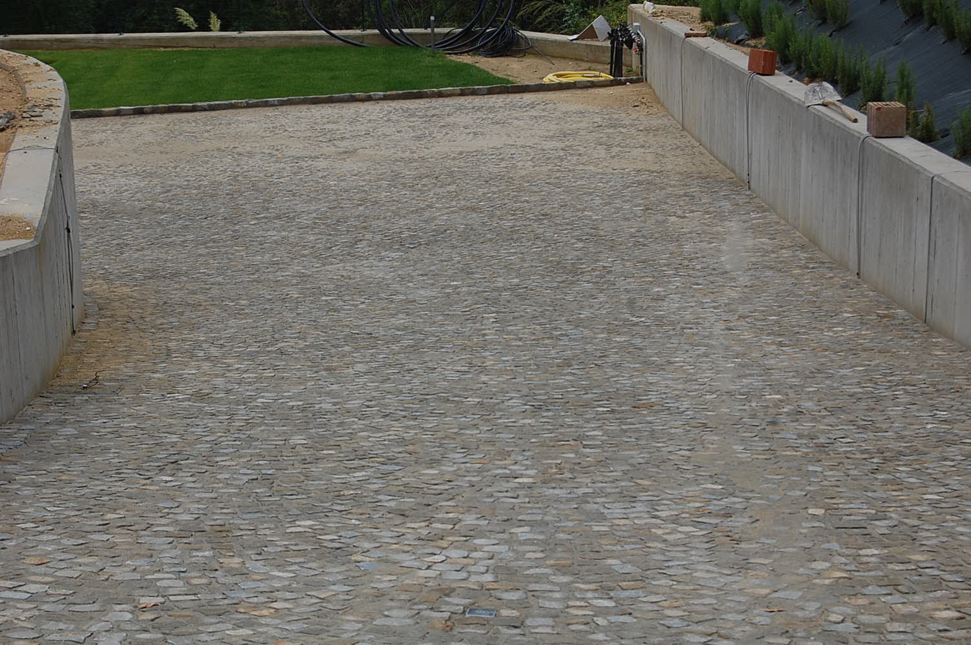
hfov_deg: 24.6
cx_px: 486
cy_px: 322
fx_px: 2223
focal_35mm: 82
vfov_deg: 16.5
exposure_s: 1/400
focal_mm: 55
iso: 200
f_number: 10
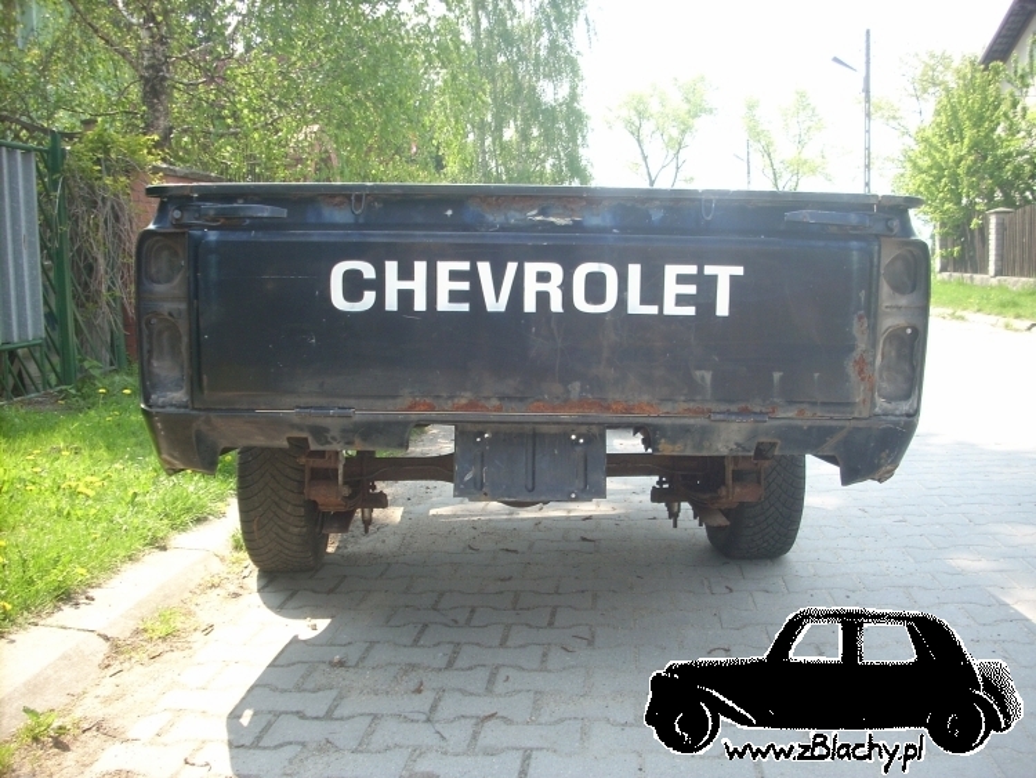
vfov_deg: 38.7
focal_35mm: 37
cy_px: 389
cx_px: 518
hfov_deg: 50.1
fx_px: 1108
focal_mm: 6.2
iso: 64
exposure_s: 1/169
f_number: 2.8
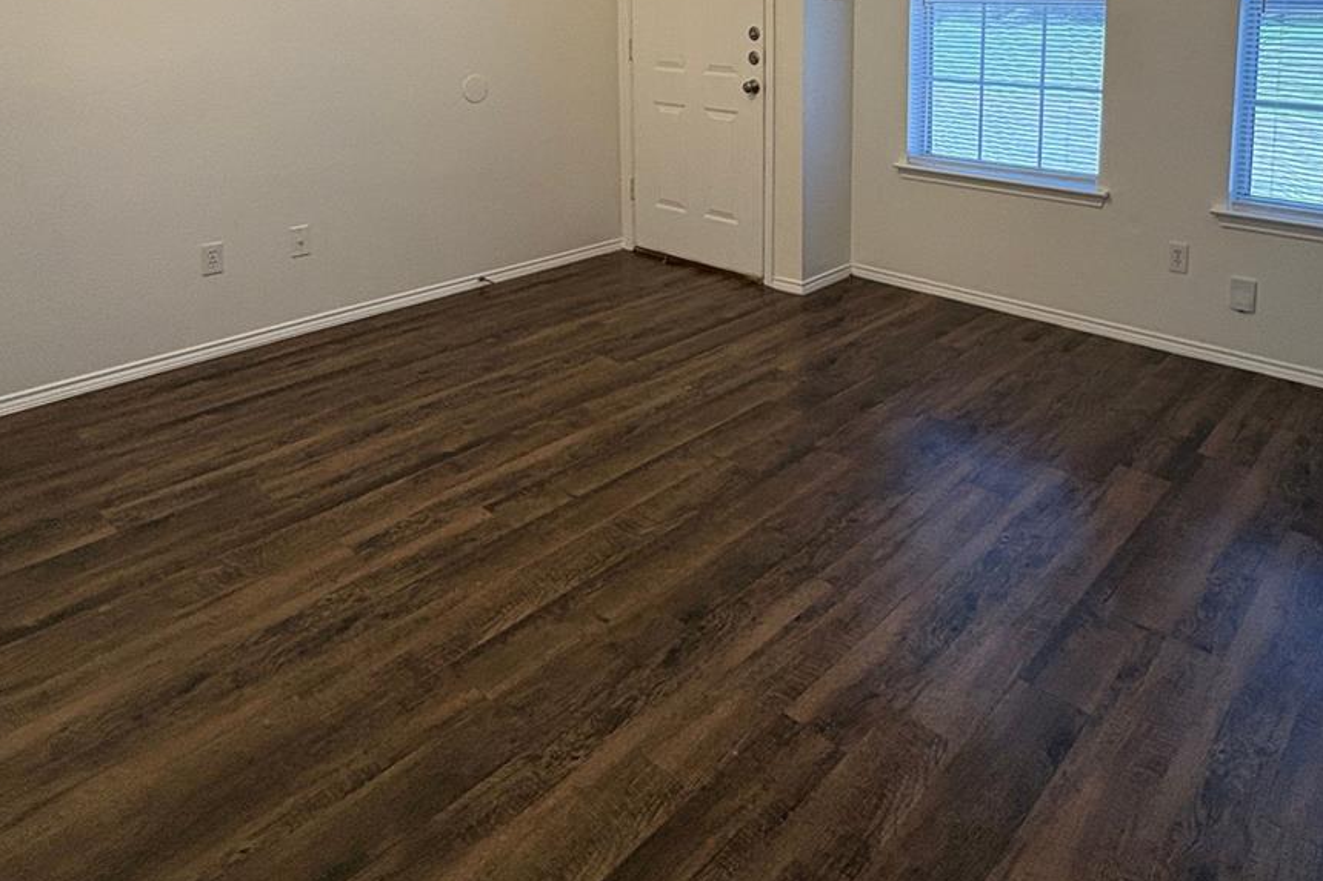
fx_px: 955
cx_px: 788
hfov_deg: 68.8
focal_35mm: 26
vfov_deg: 45.3
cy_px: 100
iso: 200
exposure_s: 1/60
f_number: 2.2
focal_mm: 2.22
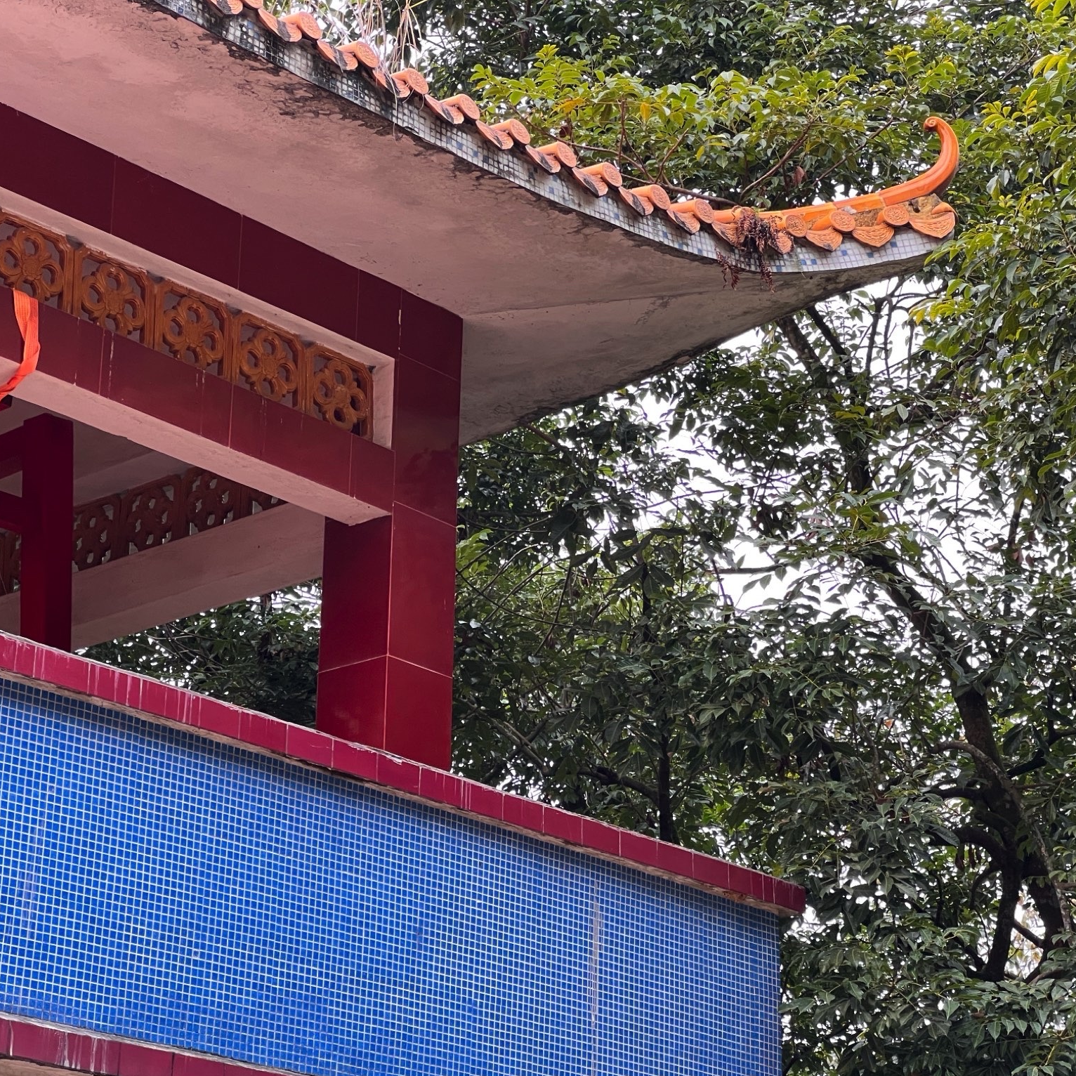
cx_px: 588
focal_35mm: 91
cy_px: 539
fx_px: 3200
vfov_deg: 19.1
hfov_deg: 19.1
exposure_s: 1/99
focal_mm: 9
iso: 100
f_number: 2.8
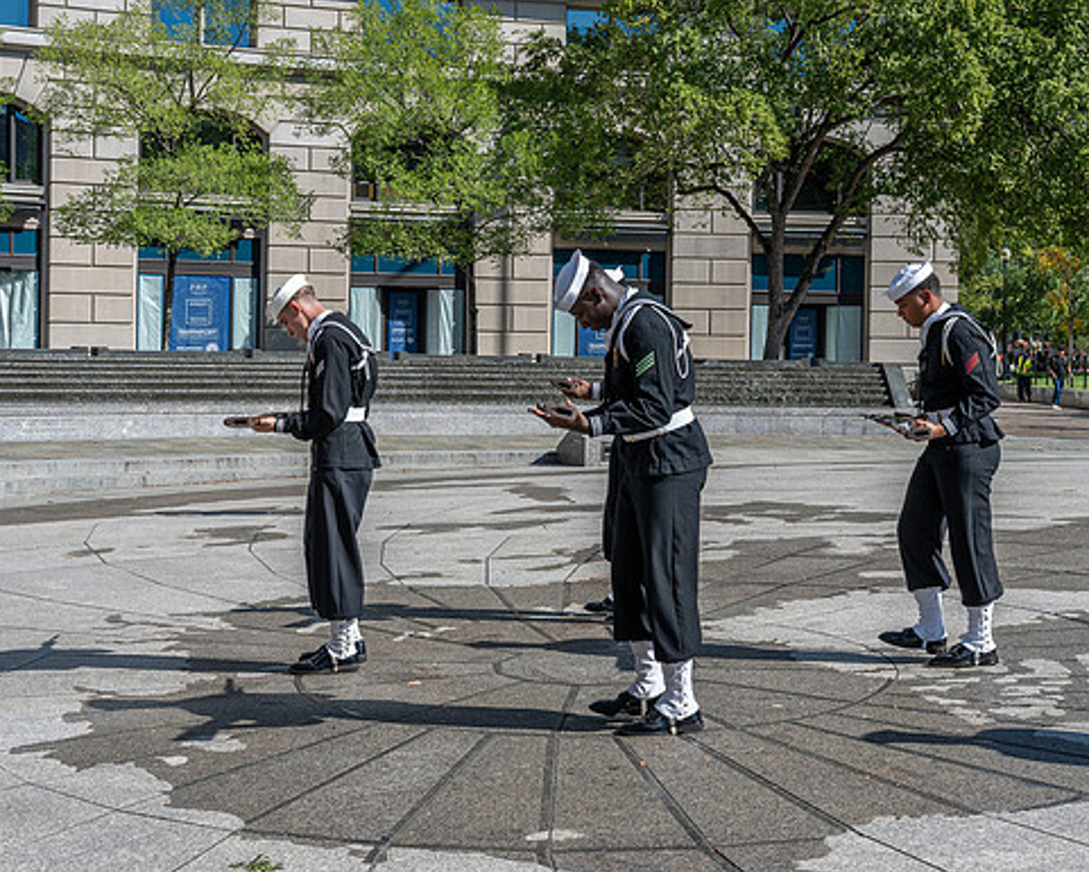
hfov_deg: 33.0
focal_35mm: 57
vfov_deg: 26.7
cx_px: 594
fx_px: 1837
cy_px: 394
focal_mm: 38
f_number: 11
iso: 160
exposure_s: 1/200
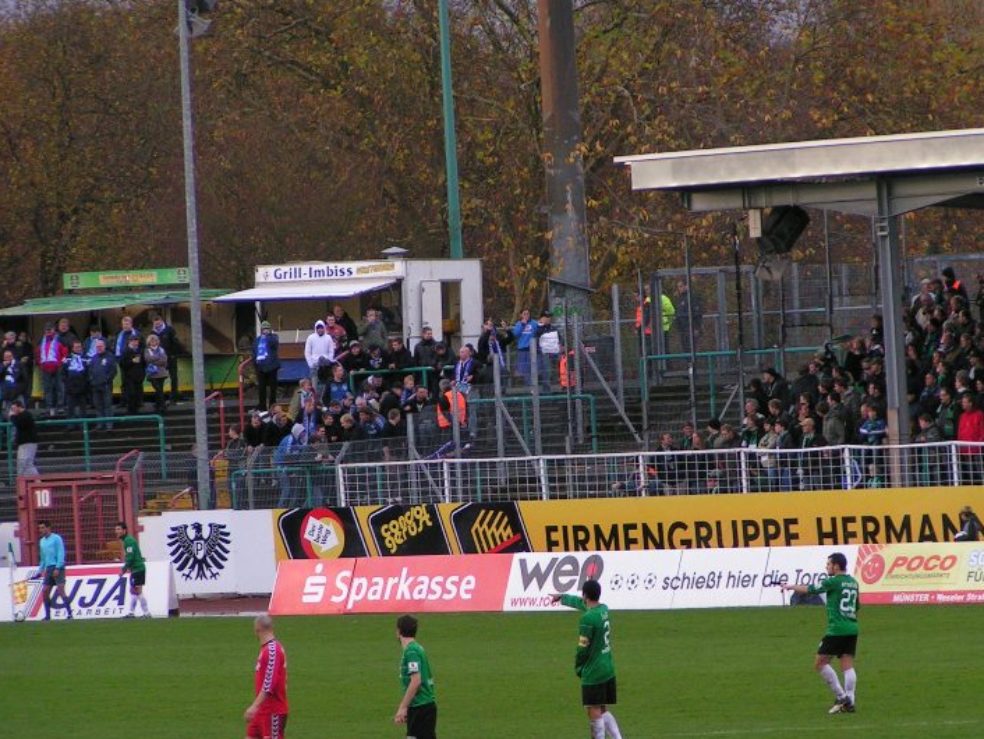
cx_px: 518
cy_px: 403
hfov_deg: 7.7
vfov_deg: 5.8
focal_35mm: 256
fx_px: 7280
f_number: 3.5
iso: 125
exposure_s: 1/250
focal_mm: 34.5
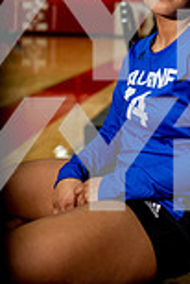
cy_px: 24
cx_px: 156
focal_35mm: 70
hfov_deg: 19.3
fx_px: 553
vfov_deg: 27.7
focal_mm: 24
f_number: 1.4
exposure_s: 1/800
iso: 200
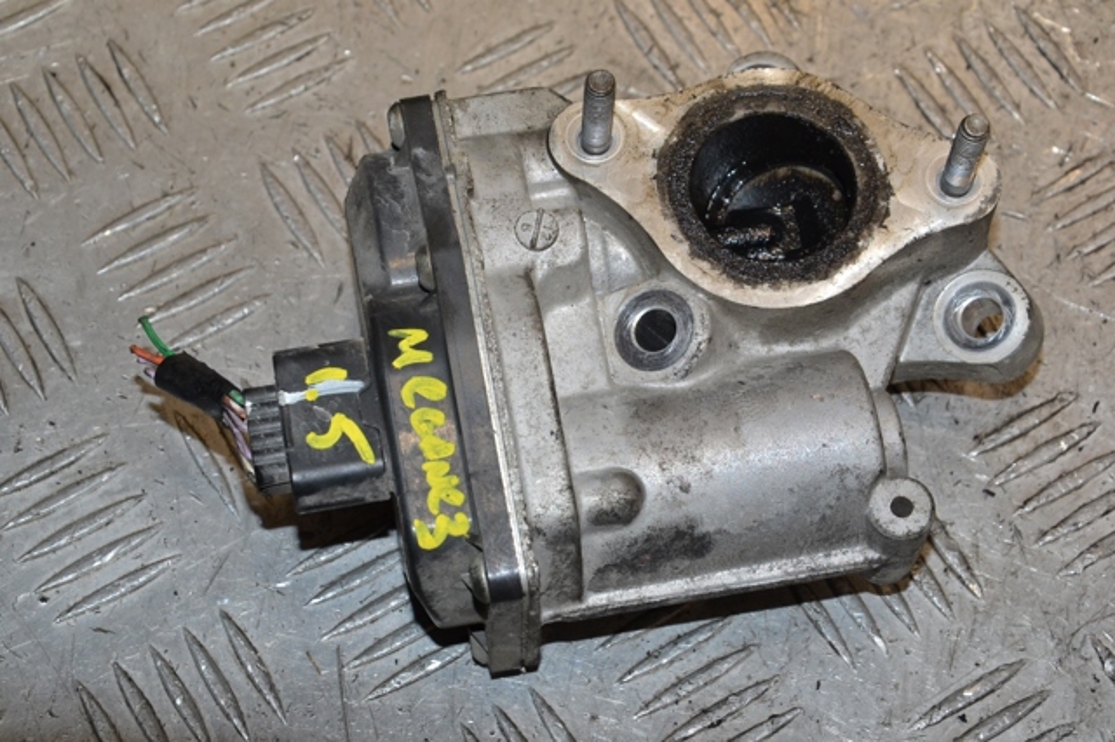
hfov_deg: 19.5
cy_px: 371
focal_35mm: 105
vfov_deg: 13.0
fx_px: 3250
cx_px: 558
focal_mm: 70
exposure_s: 1/200
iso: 800
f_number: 10
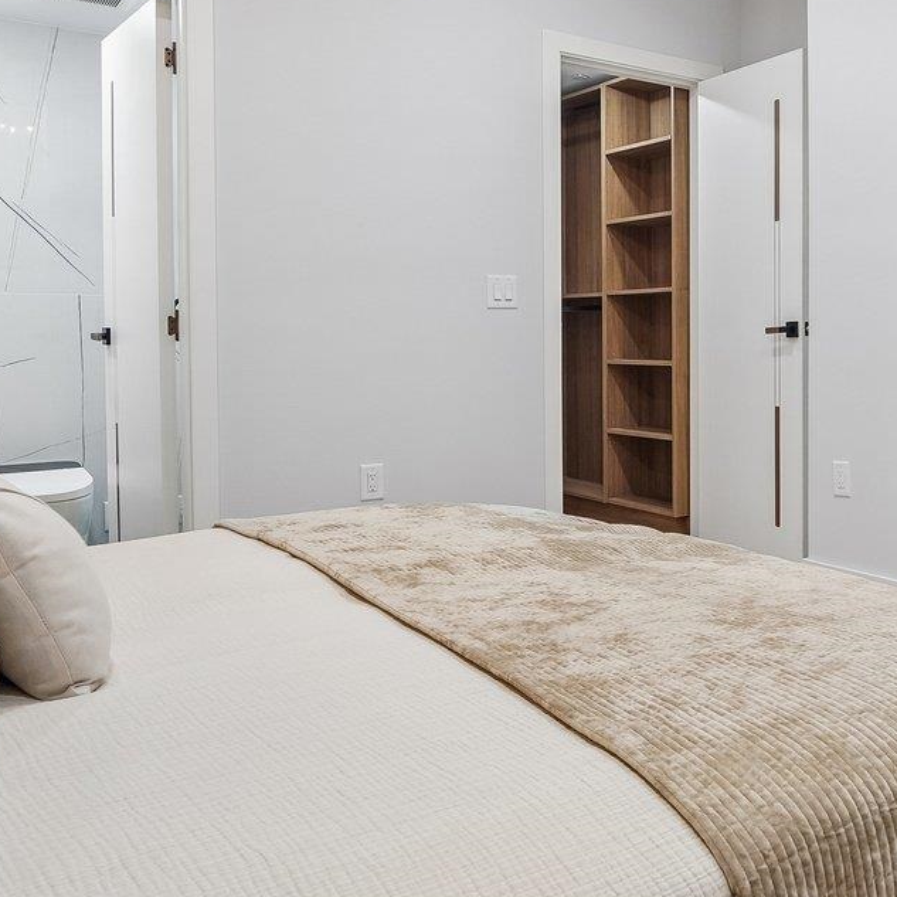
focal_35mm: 33
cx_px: 798
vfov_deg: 49.4
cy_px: 356
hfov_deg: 45.4
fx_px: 967
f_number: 10
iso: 250
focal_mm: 12
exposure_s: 1/10
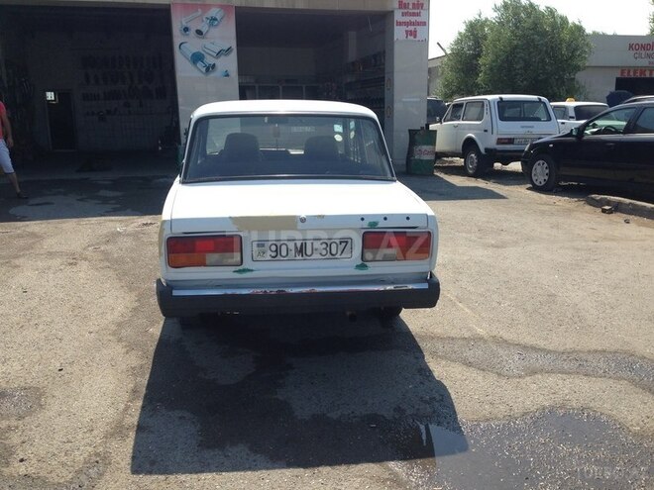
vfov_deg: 42.9
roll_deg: +0.3
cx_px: 327
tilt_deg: -11.9
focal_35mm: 33
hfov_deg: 55.4
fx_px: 623
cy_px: 245
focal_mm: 4.12
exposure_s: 1/1232
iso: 50
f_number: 2.4
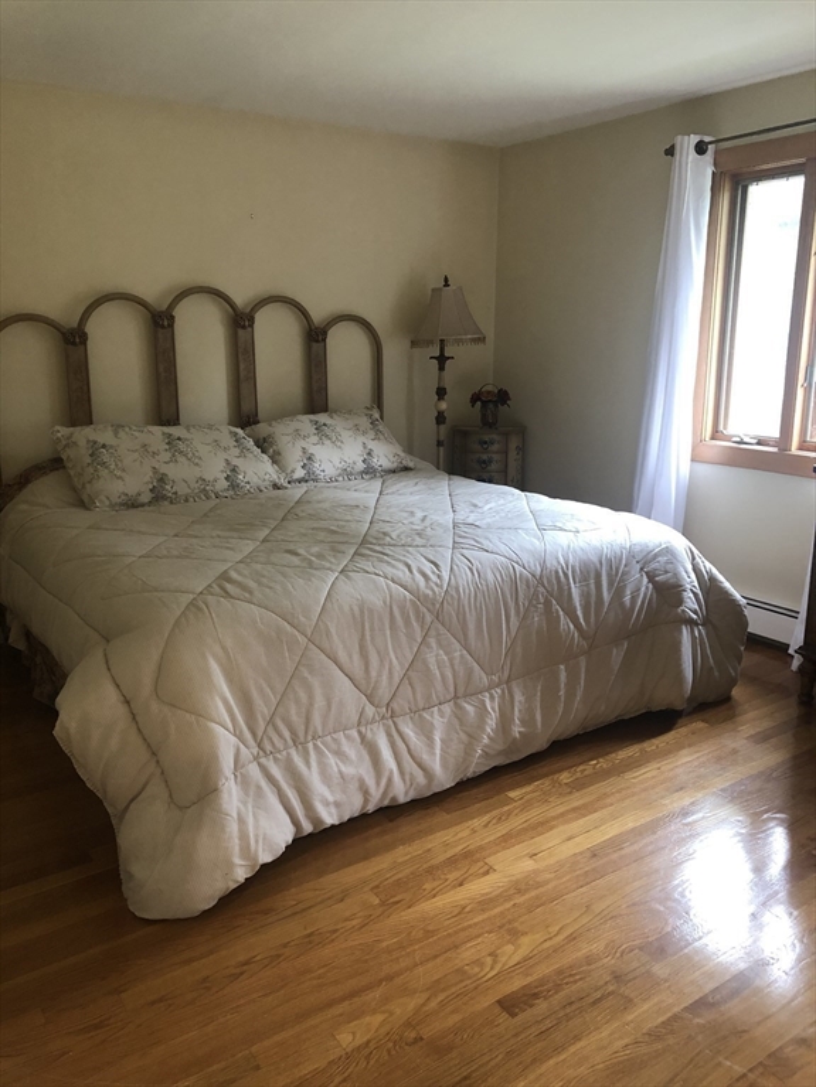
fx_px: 880
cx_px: 408
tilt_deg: -13.0
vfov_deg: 63.4
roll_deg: +0.9
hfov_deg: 49.7
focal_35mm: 28
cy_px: 544
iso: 64
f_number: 1.8
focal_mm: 4
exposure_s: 1/15
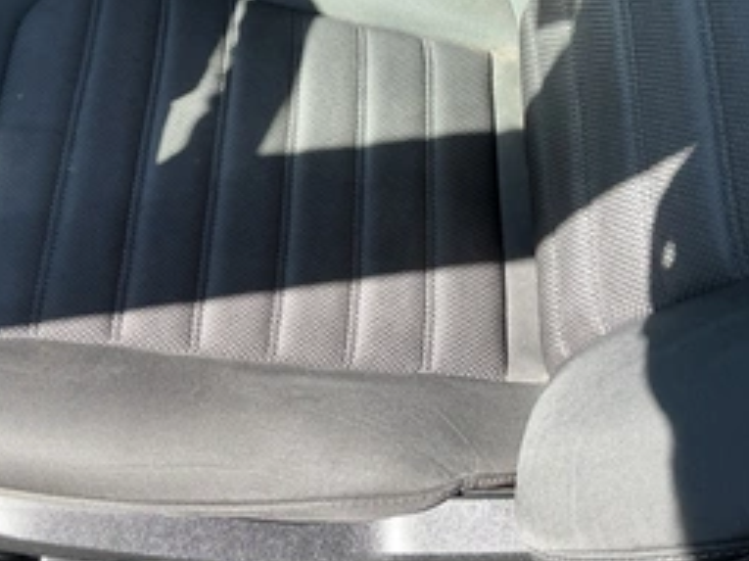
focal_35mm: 44
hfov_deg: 41.7
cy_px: 194
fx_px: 952
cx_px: 191
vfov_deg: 32.6
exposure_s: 1/122
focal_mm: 3
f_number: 1.8
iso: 20
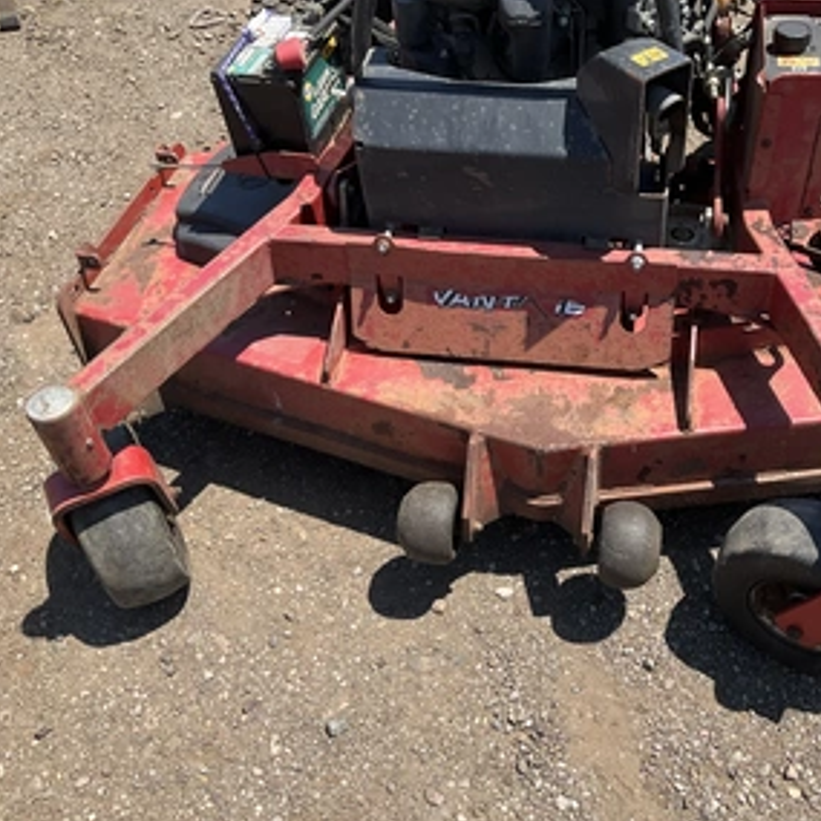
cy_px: 418
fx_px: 966
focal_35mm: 36
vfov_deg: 46.0
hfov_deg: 45.1
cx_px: 570
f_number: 1.8
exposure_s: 1/1035
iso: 25
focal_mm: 3
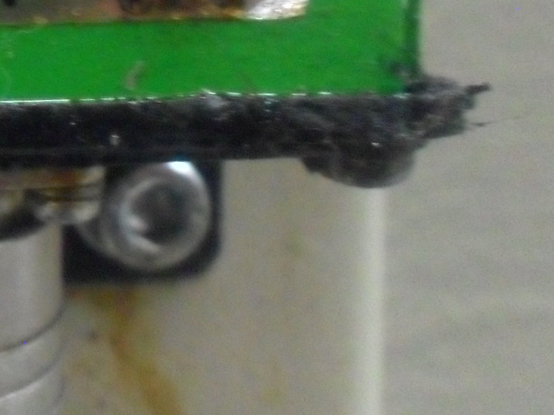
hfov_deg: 23.8
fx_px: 1201
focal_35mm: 75
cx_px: -105
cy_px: -147
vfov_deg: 18.1
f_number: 3.5
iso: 640
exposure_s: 1/15
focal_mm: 4.9
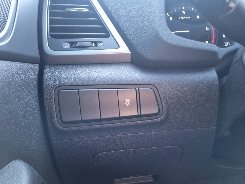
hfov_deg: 67.3
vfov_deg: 53.1
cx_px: 122
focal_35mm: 26
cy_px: 92
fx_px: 184
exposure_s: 1/40
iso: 250
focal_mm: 5.4
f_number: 1.8
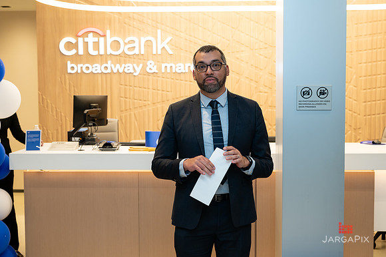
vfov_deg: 26.7
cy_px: 123
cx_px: 201
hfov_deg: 39.3
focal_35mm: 50
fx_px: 540
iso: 400
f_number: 4
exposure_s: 1/160
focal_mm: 48
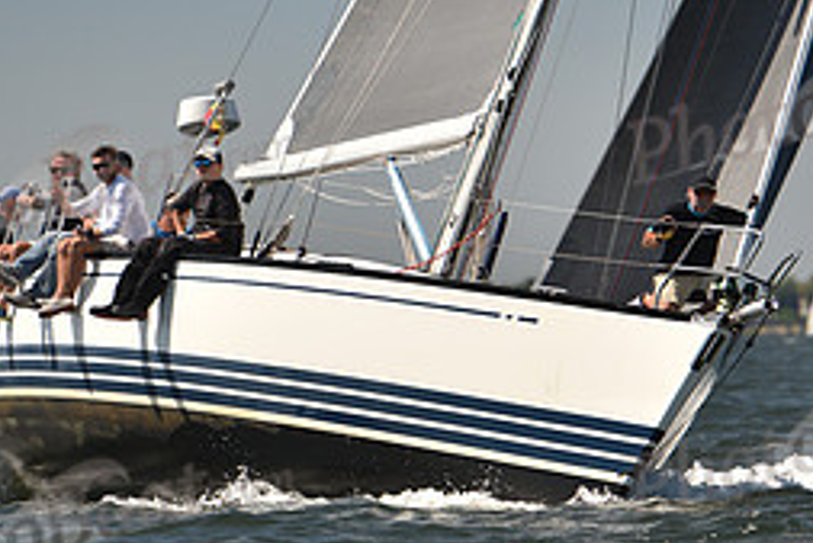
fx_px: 9580
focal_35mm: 424
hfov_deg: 4.9
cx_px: 463
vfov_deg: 3.2
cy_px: 313
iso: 250
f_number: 3.2
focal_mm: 185
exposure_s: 1/1600
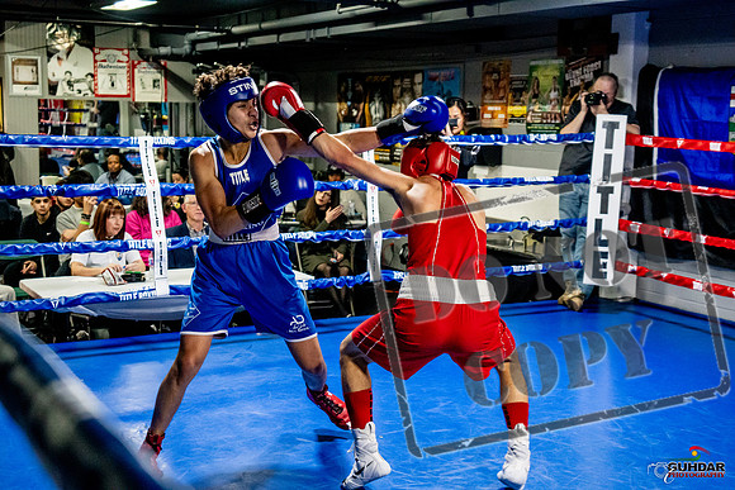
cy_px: 245
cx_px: 368
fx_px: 1062
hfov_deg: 38.2
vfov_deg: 26.0
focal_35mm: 52
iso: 5000
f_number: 2.8
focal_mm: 35
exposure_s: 1/800
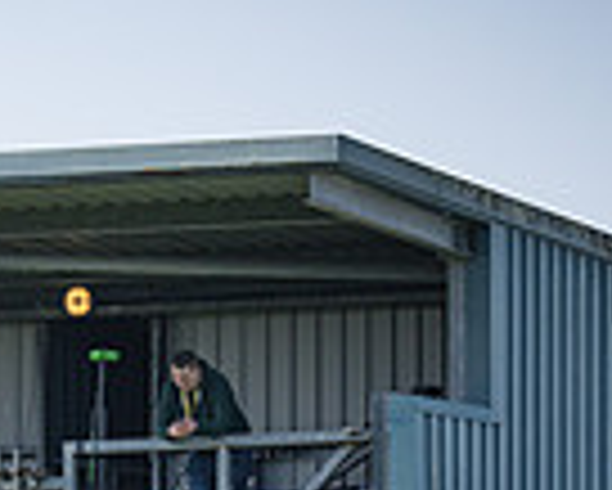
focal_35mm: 660
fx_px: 11963
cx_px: -193
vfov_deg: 2.3
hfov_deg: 2.9
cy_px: 825
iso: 200
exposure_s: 1/6400
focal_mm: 135
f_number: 1.8
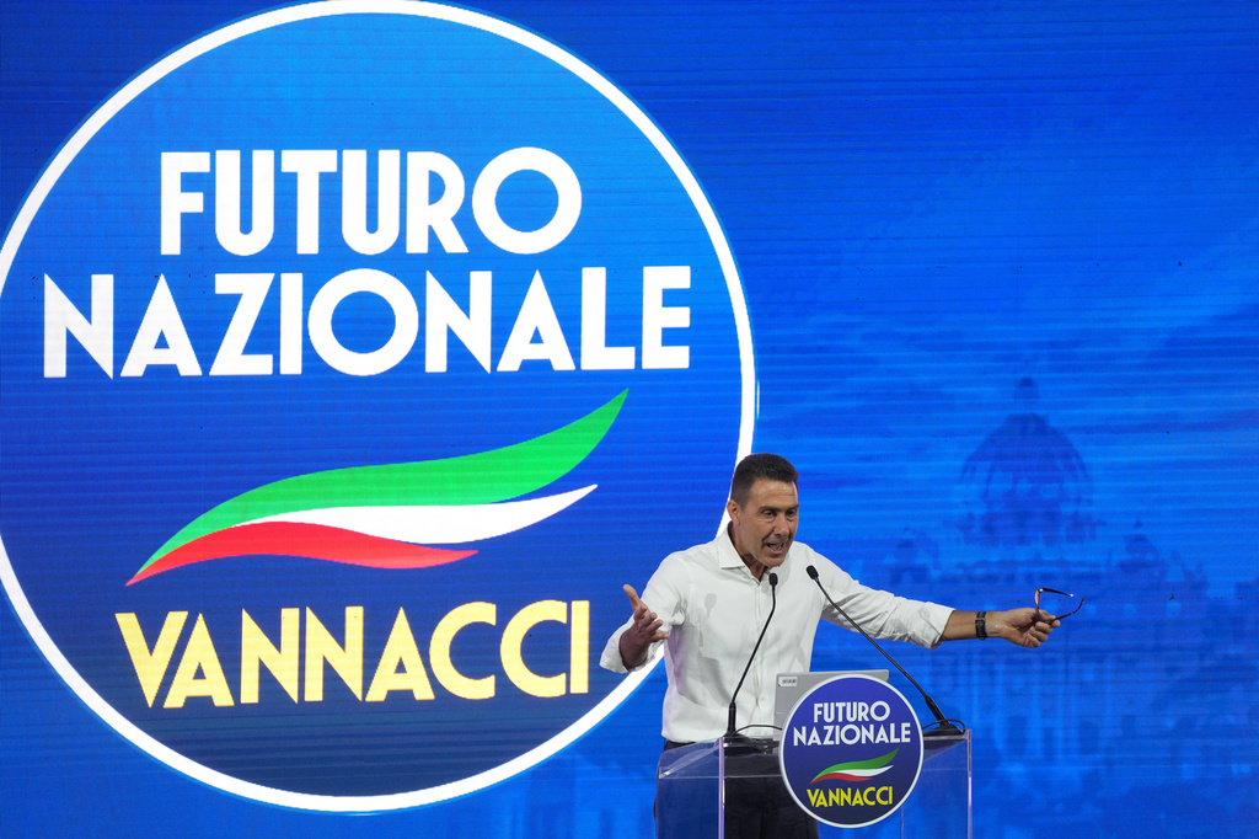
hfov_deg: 5.9
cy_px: 420
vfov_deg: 3.9
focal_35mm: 348
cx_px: 630
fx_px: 12166
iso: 3200
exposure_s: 1/1000
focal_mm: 348
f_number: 5.6
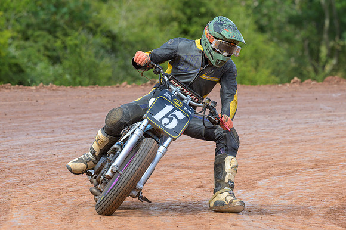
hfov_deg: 6.1
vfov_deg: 4.1
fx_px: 3239
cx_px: 195
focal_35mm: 337
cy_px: 131
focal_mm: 190
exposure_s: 1/400
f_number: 5
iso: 110
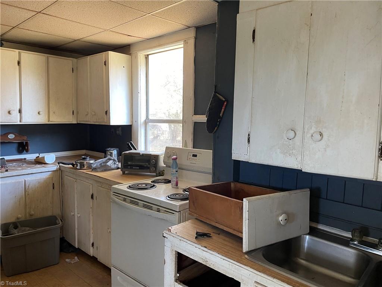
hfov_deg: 67.3
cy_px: 144
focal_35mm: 26
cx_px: 191
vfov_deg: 53.1
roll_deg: -1.7
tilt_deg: -6.1
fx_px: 287
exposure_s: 1/60
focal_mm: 4.2
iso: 200
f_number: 1.6
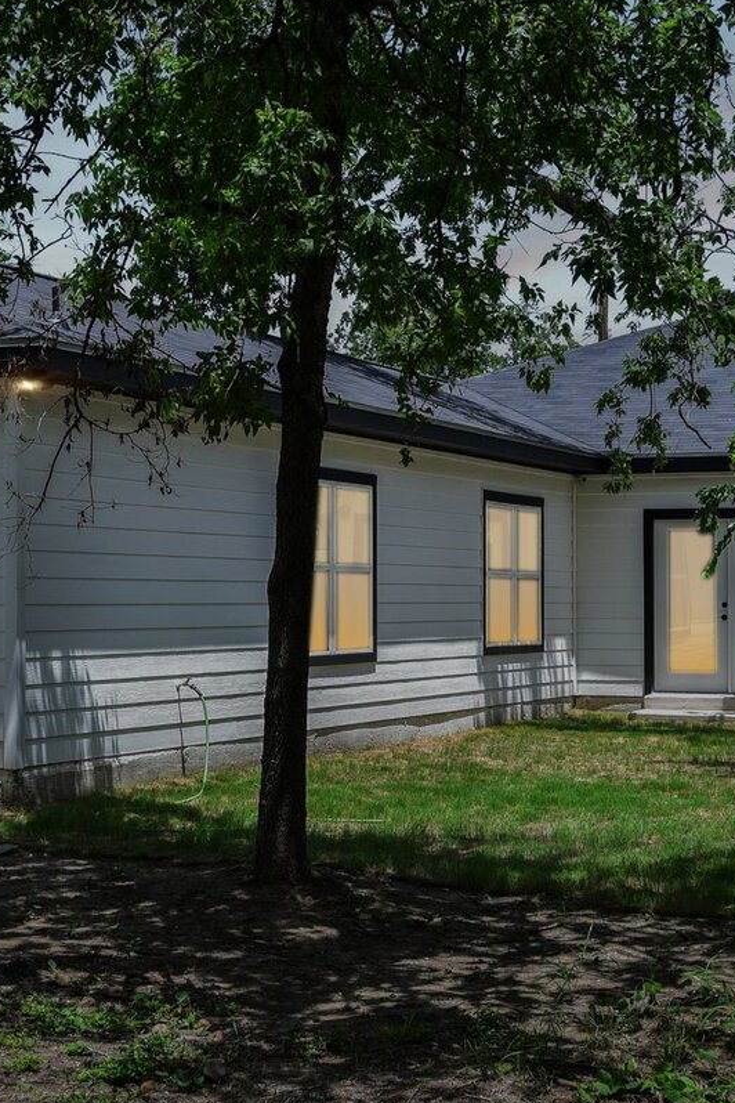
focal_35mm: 71
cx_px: 347
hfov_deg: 19.2
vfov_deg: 28.3
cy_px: 375
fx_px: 2174
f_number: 8
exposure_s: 1/500
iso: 400
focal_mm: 35
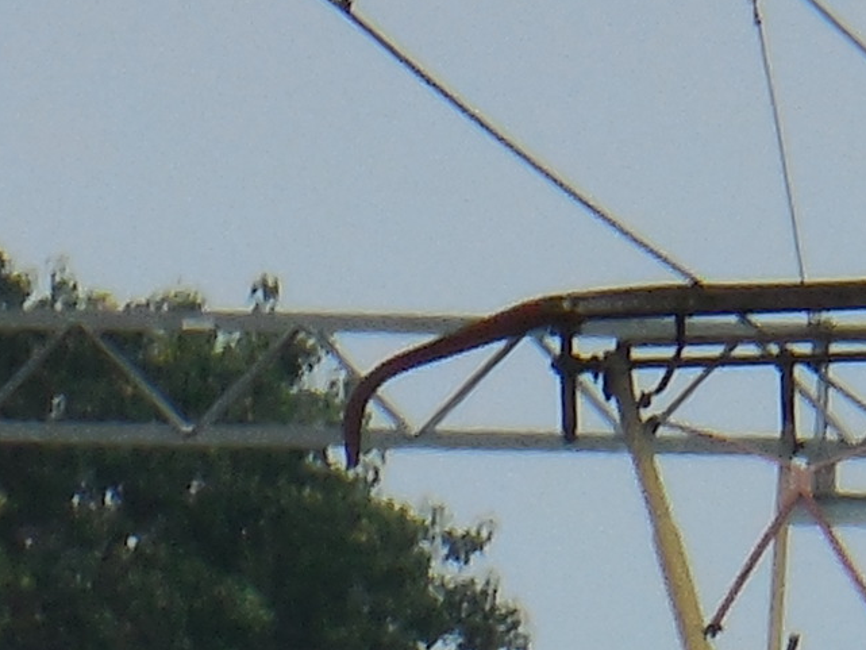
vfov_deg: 0.7
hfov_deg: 0.9
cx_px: 1423
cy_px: 1862
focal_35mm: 2155
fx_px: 53922
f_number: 6.5
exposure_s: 1/400
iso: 125
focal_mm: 54
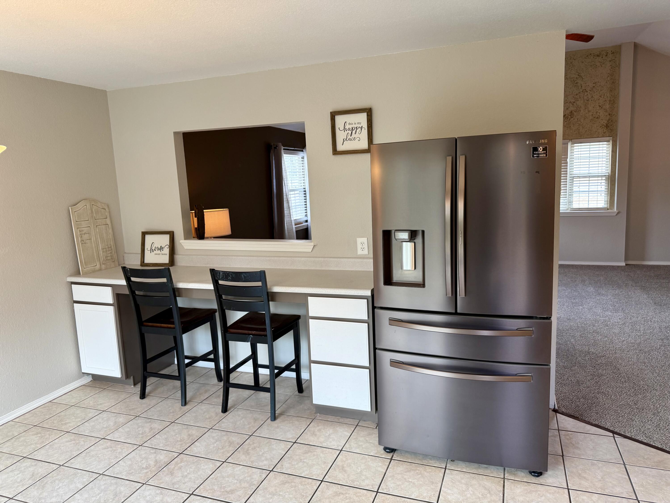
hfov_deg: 71.6
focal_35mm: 24
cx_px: 335
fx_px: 465
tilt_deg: -8.8
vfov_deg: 56.8
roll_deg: +1.8
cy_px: 252
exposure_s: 1/120
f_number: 1.78
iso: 125
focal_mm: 6.76
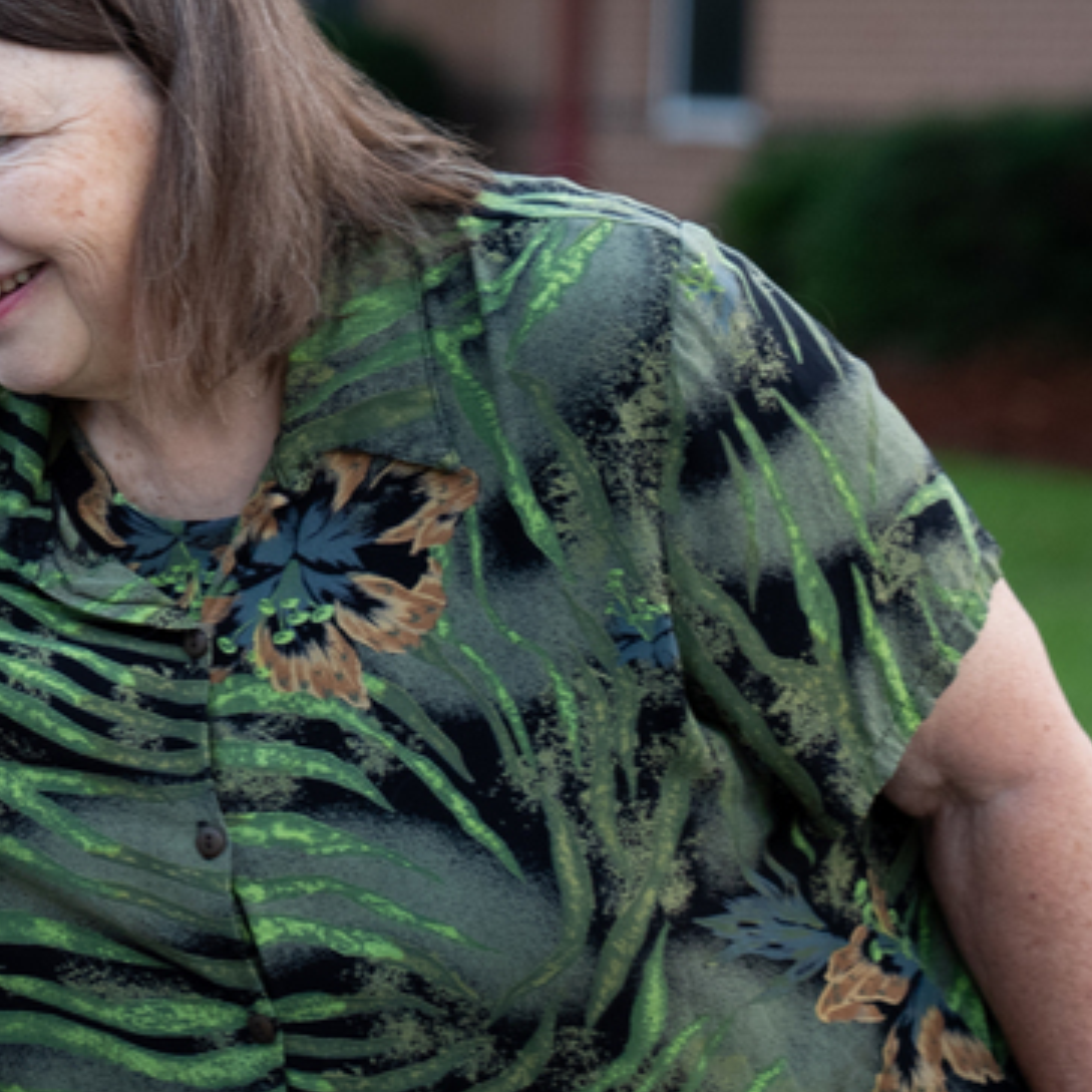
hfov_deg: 10.2
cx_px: -229
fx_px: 5996
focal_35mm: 168
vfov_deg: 10.4
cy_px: 532
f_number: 2.8
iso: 400
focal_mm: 70
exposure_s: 1/250
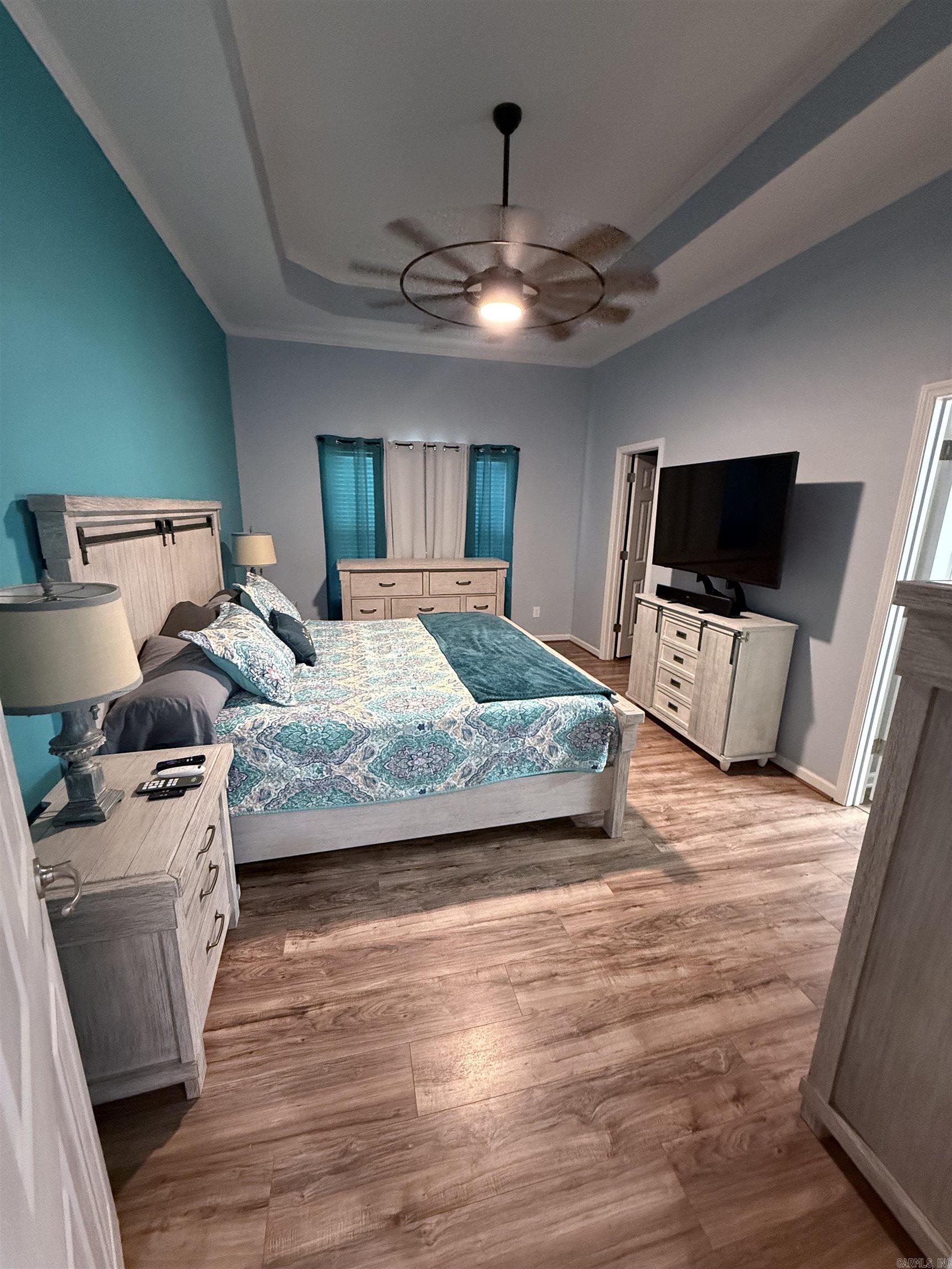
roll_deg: -1.5
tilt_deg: -12.9
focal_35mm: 14
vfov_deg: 102.1
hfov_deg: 85.7
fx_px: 513
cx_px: 476
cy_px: 634
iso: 1000
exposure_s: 1/60
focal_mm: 2.22
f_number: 2.2
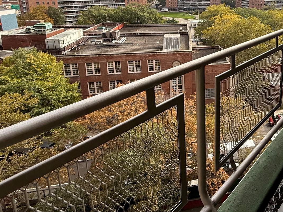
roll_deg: -2.2
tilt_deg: -11.2
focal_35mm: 27
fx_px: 221
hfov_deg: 59.3
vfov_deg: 47.5
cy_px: 32
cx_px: 233
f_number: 2.2
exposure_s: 1/1105
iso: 64
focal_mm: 2.22
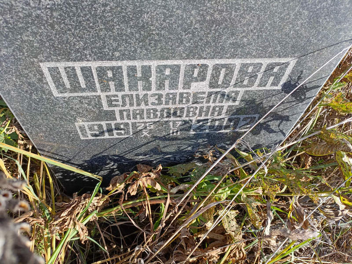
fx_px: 254
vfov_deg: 54.9
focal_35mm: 25
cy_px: 132
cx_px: 176
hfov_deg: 69.4
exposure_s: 1/277
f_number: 1.69
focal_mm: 4.76
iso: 110
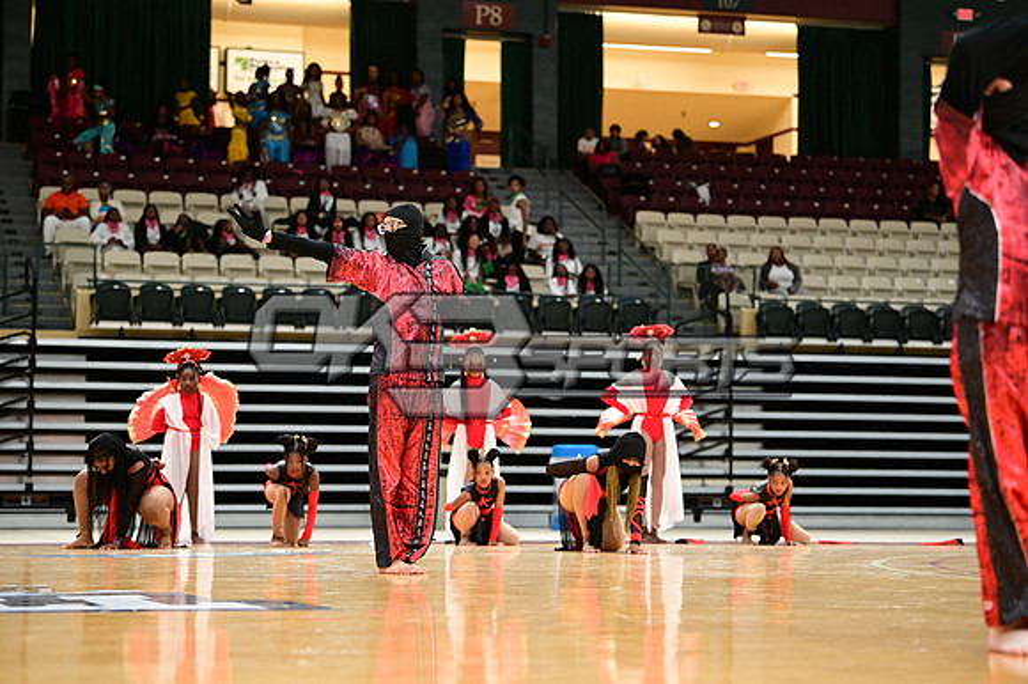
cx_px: 514
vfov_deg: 15.2
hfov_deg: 22.6
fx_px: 2568
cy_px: 342
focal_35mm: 90
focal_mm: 90
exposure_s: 1/1000
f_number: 3.2
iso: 6400
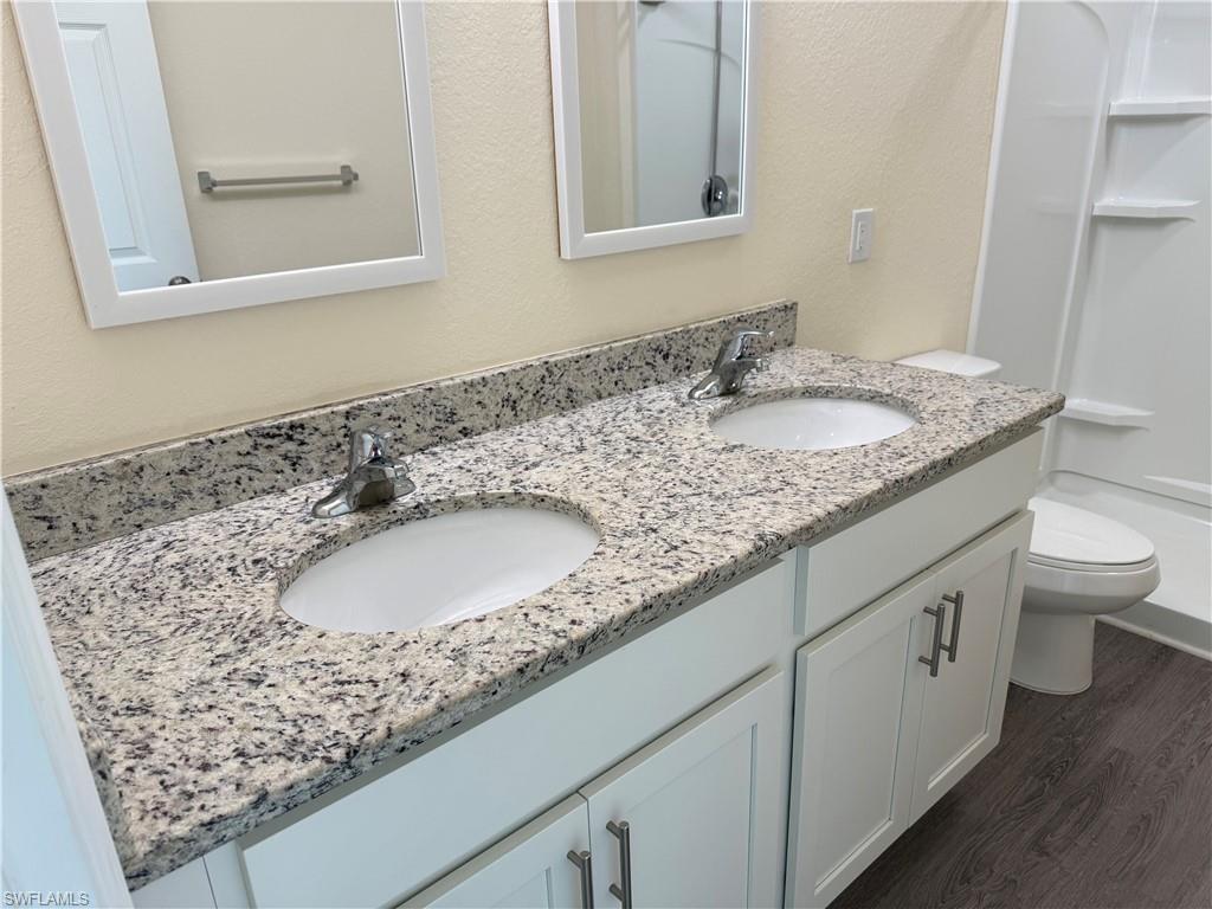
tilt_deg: -21.1
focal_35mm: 24
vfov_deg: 56.8
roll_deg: +2.6
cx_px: 606
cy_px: 454
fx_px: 840
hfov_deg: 71.6
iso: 64
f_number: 1.78
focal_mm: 6.76
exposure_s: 1/120
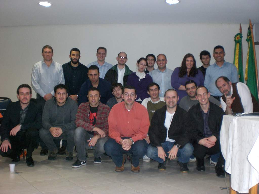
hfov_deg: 49.0
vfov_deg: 37.7
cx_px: 130
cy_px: 97
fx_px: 284
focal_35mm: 38
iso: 200
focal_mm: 6.3
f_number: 3.1
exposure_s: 1/60
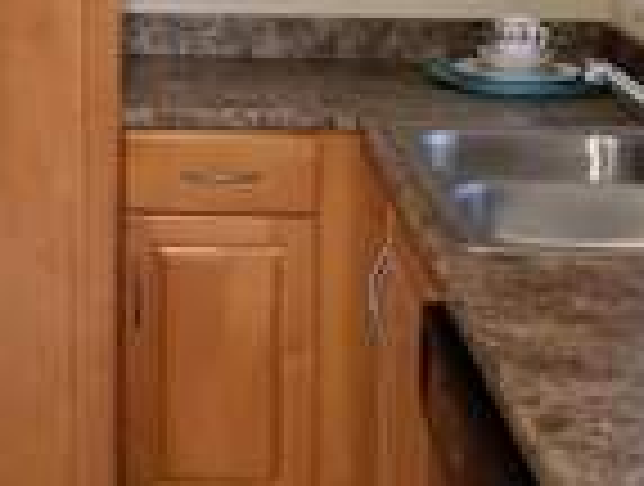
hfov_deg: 22.1
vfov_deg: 16.7
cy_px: 4
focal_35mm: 87
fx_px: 1623
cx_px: 108
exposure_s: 1/24
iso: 160
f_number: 1.7
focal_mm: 4.25
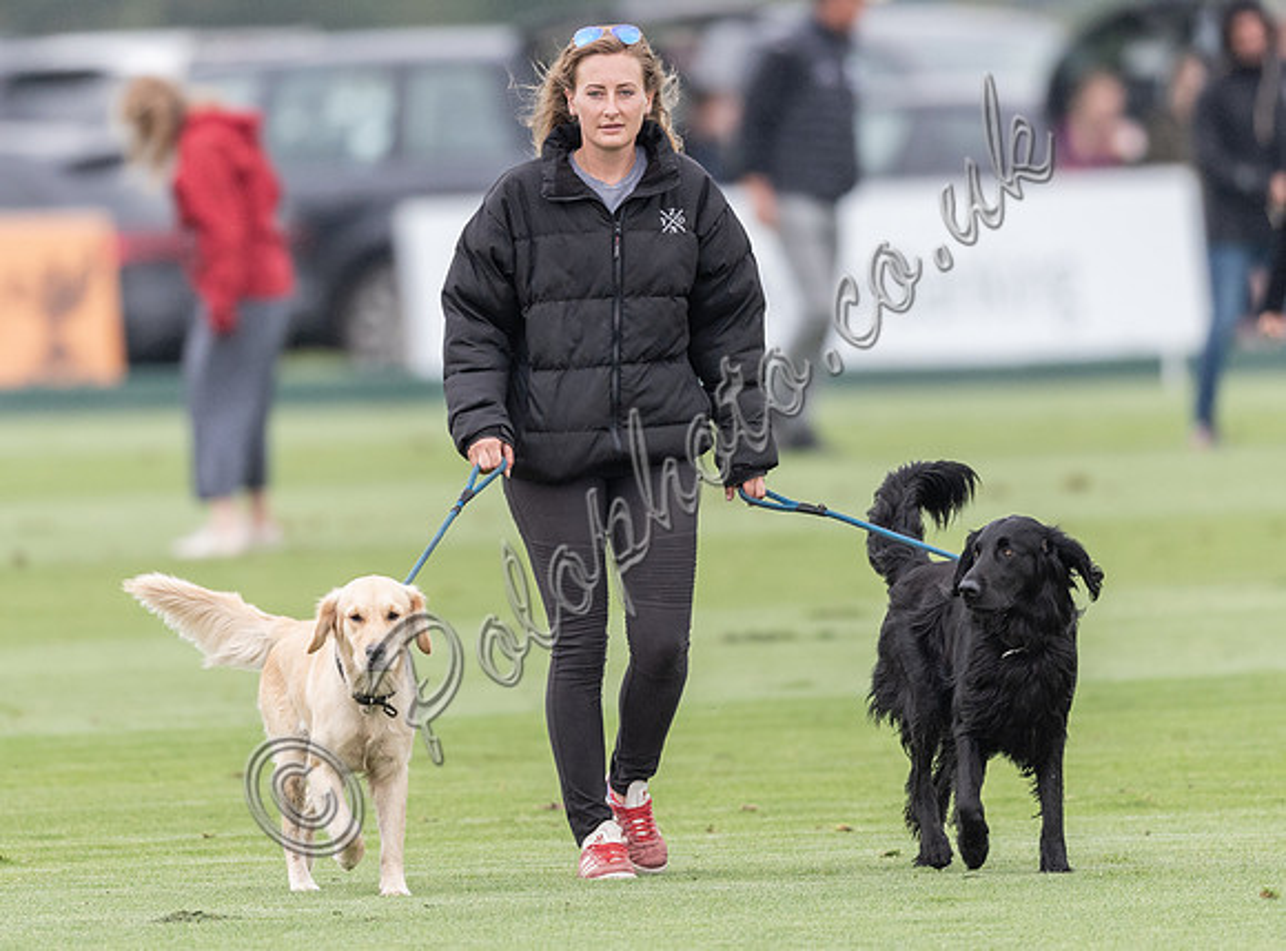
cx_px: 565
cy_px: 411
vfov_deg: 1.9
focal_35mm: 796
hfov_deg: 2.5
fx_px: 29430
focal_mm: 500
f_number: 4
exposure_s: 1/1600
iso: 800
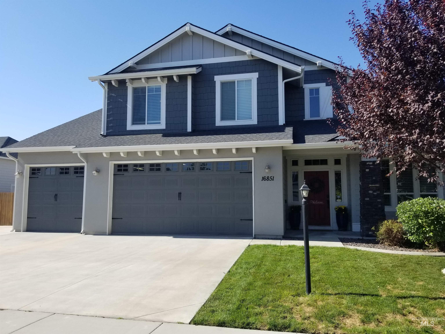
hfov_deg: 67.3
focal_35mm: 26
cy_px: 167
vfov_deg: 53.1
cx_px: 222
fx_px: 334
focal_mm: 4.3
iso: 50
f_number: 1.7
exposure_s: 1/1744
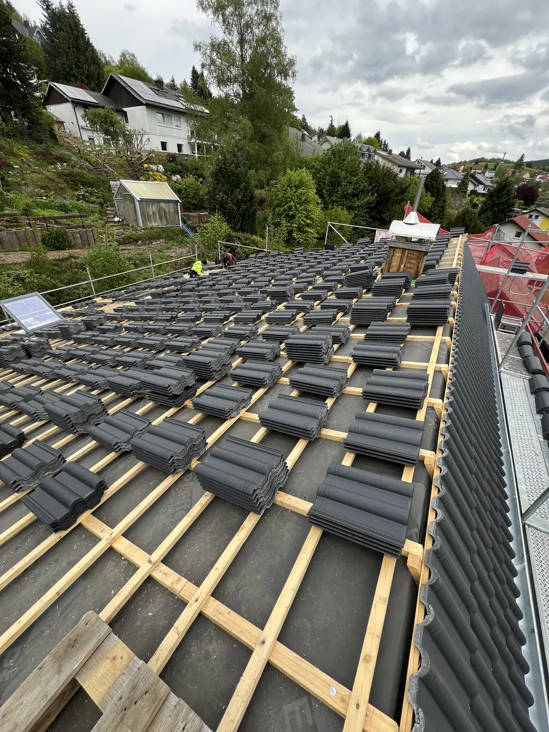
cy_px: 366
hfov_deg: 89.9
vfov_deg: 106.2
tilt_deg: -32.2
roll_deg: -3.4
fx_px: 275
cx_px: 274
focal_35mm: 13
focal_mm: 1.57
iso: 32
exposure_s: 1/223
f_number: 1.8
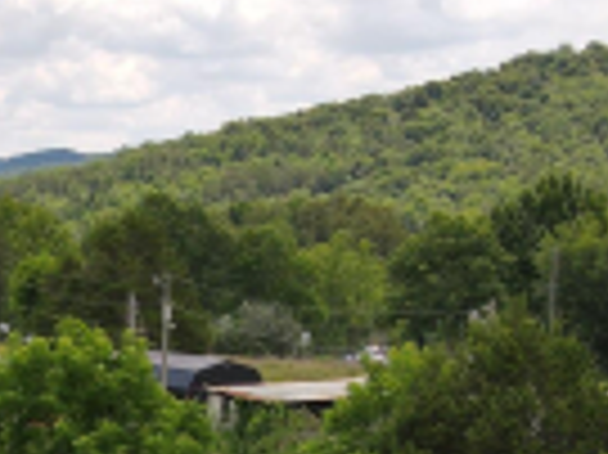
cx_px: -47
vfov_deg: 11.6
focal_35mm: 119
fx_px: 2088
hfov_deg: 16.1
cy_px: 787
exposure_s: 1/40
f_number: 2.8
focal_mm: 4.5
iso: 100
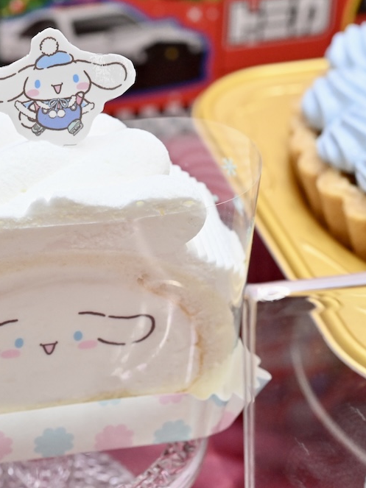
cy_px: 243
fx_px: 1227
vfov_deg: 22.5
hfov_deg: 16.6
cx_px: 6
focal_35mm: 87
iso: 6400
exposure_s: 1/250
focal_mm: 60
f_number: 10
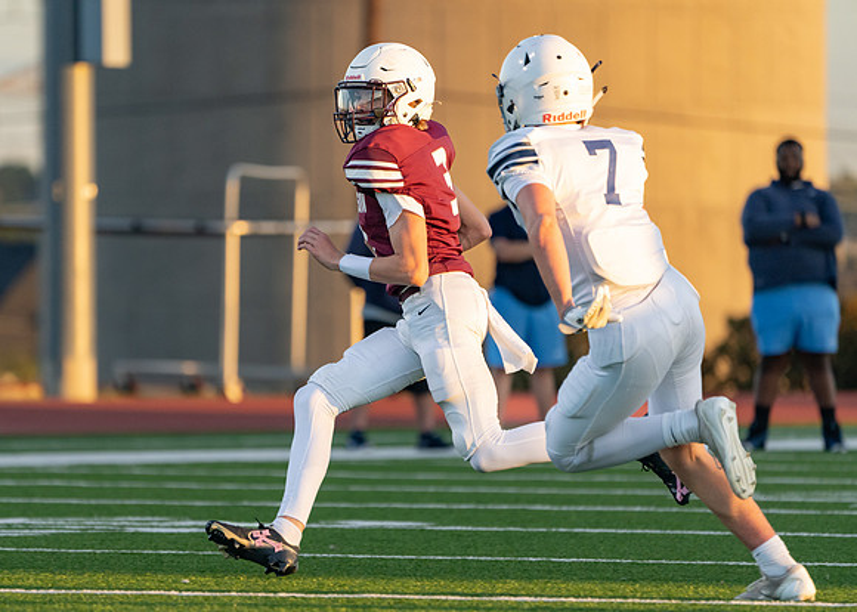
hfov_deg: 4.1
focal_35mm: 488
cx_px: 328
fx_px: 11873
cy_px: 345
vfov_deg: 3.0
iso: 1600
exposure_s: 1/1000
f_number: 5.6
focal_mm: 400
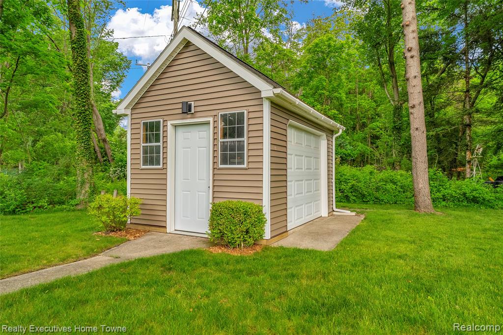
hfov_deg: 78.6
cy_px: 168
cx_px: 252
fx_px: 307
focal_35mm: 22
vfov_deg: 57.2
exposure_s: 1/320
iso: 1600
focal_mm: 22
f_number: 8
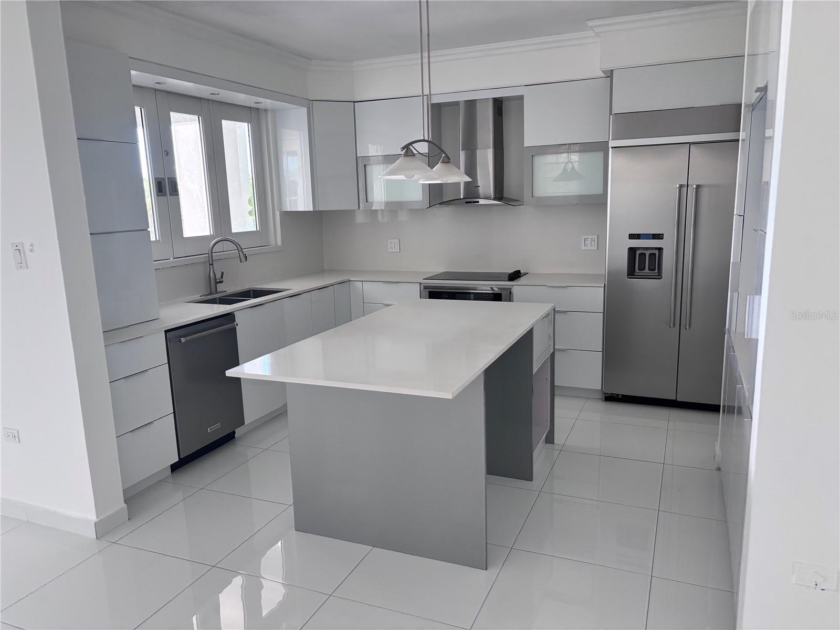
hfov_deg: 67.3
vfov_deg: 53.1
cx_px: 420
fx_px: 631
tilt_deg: -10.8
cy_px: 315
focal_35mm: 26
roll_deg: +1.2
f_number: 1.6
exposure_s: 1/78
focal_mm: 5.96
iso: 125
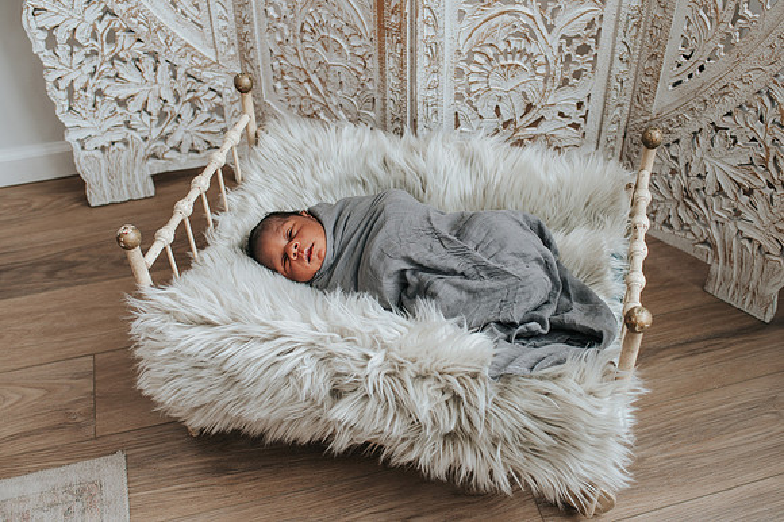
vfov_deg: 33.5
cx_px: 419
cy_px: 246
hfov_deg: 48.6
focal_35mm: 40
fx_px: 866
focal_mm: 35
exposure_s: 1/250
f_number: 3.2
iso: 560
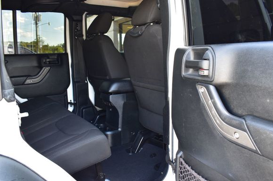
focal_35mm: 30
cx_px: 136
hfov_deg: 62.0
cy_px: 85
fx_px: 227
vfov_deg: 43.5
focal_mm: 18
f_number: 6.3
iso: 400
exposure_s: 1/20
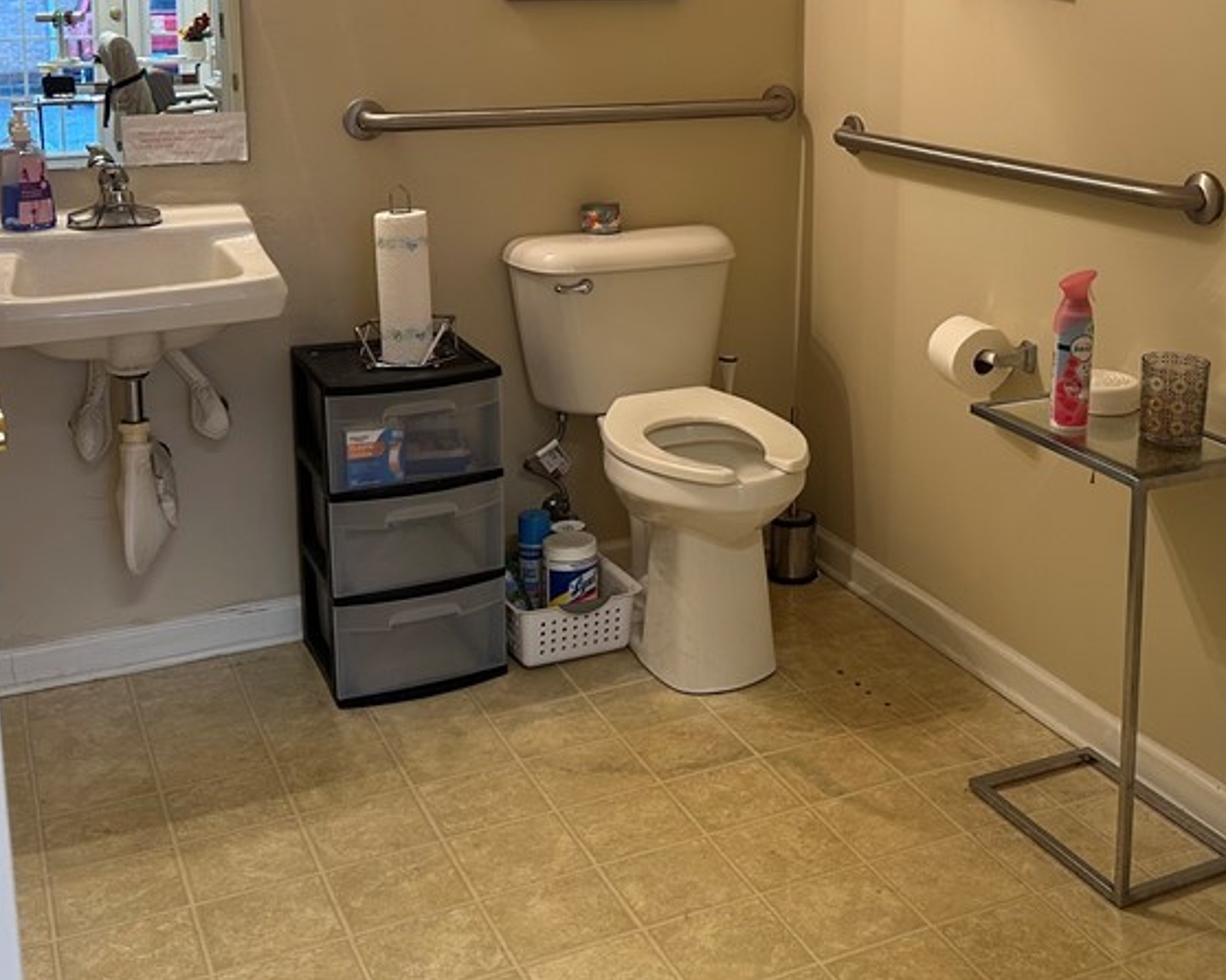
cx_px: 789
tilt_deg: -10.7
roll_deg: -0.2
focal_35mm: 43
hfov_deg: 42.5
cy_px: 264
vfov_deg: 34.3
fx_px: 1560
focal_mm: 6.86
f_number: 1.78
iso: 160
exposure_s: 1/60
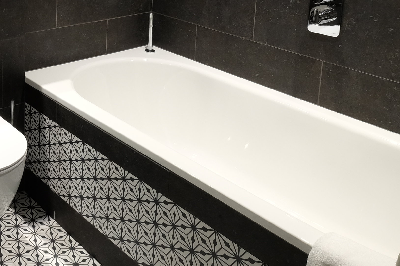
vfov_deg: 27.6
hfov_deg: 40.8
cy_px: -18
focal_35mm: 45
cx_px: 51
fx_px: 500
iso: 400
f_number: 11
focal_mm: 10
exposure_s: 1/2
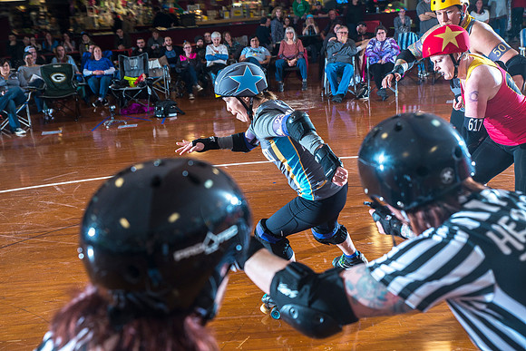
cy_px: 176
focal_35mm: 46
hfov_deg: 42.7
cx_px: 263
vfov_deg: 29.3
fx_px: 672
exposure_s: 1/160
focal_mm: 46
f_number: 5.6
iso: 800
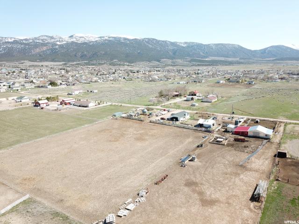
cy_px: 112
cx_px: 150
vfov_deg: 53.1
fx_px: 225
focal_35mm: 26
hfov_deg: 67.3
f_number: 2.2
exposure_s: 1/817
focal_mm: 4.73
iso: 100
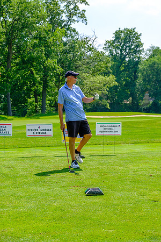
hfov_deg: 18.7
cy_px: 121
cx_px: 80
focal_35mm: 73
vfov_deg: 27.7
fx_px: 490
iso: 200
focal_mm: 48.4
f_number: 5.6
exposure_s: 1/320
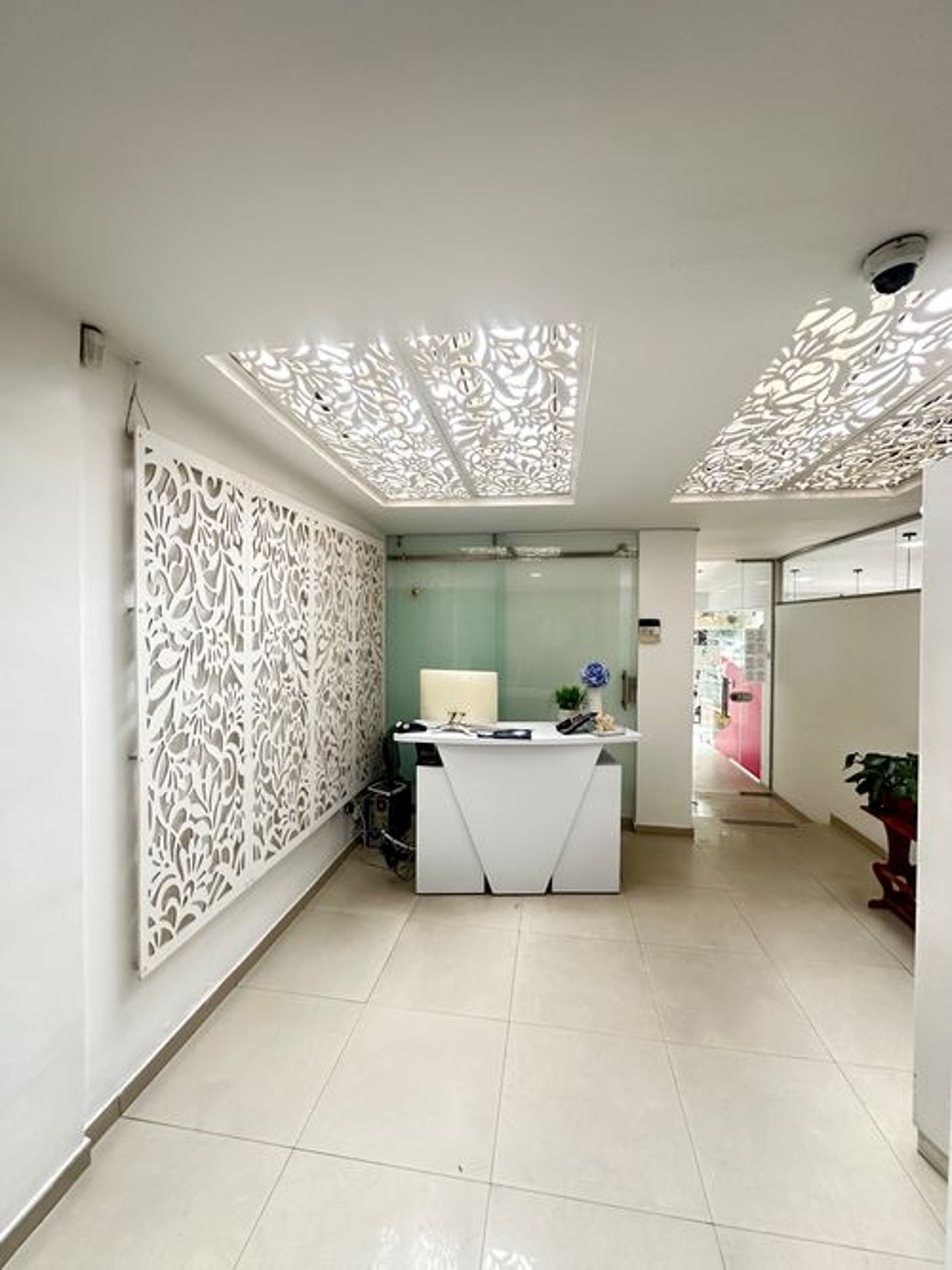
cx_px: 476
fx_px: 514
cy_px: 635
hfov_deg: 85.7
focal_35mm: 14
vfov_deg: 102.1
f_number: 2.2
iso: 320
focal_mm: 2.22
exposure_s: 1/71
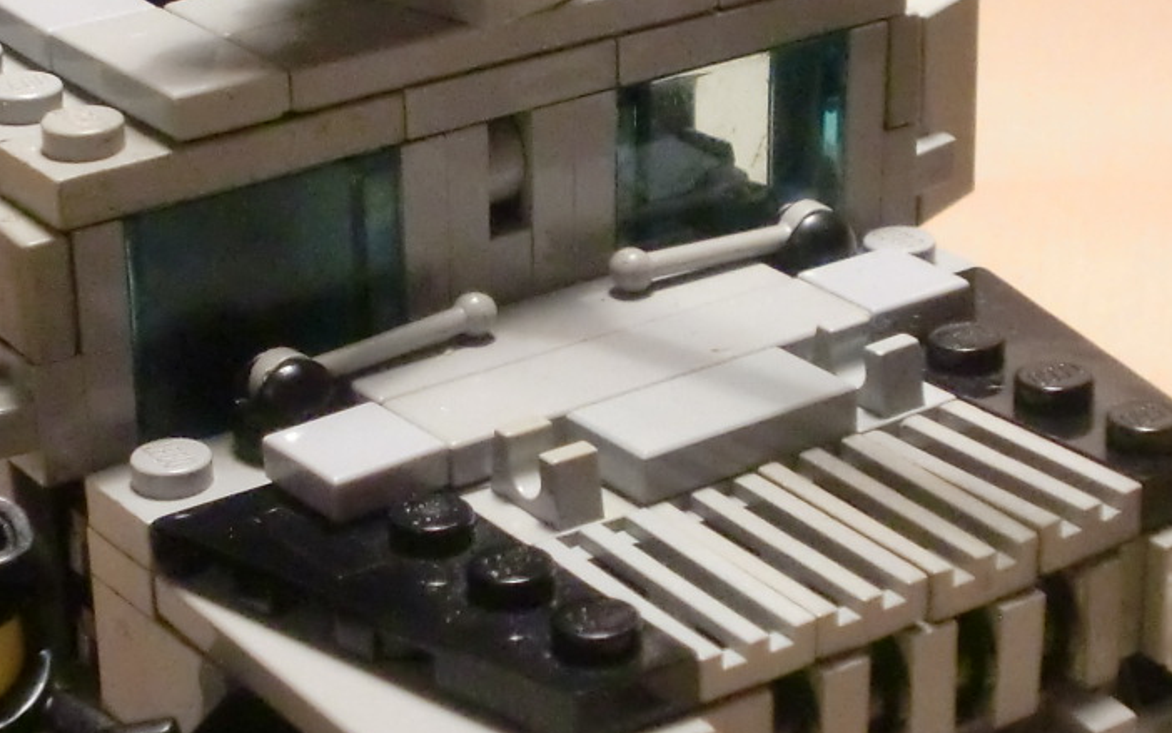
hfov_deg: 18.0
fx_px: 3706
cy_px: 329
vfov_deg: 11.3
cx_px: 481
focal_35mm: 116
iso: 800
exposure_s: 1/60
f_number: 3.4
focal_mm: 7.91
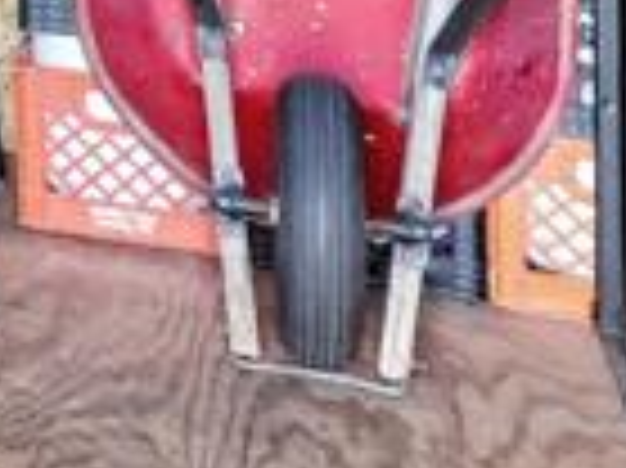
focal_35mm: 106
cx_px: -896
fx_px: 1915
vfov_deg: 12.2
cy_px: -500
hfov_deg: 13.4
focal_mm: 10
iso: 400
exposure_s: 1/6
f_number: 8
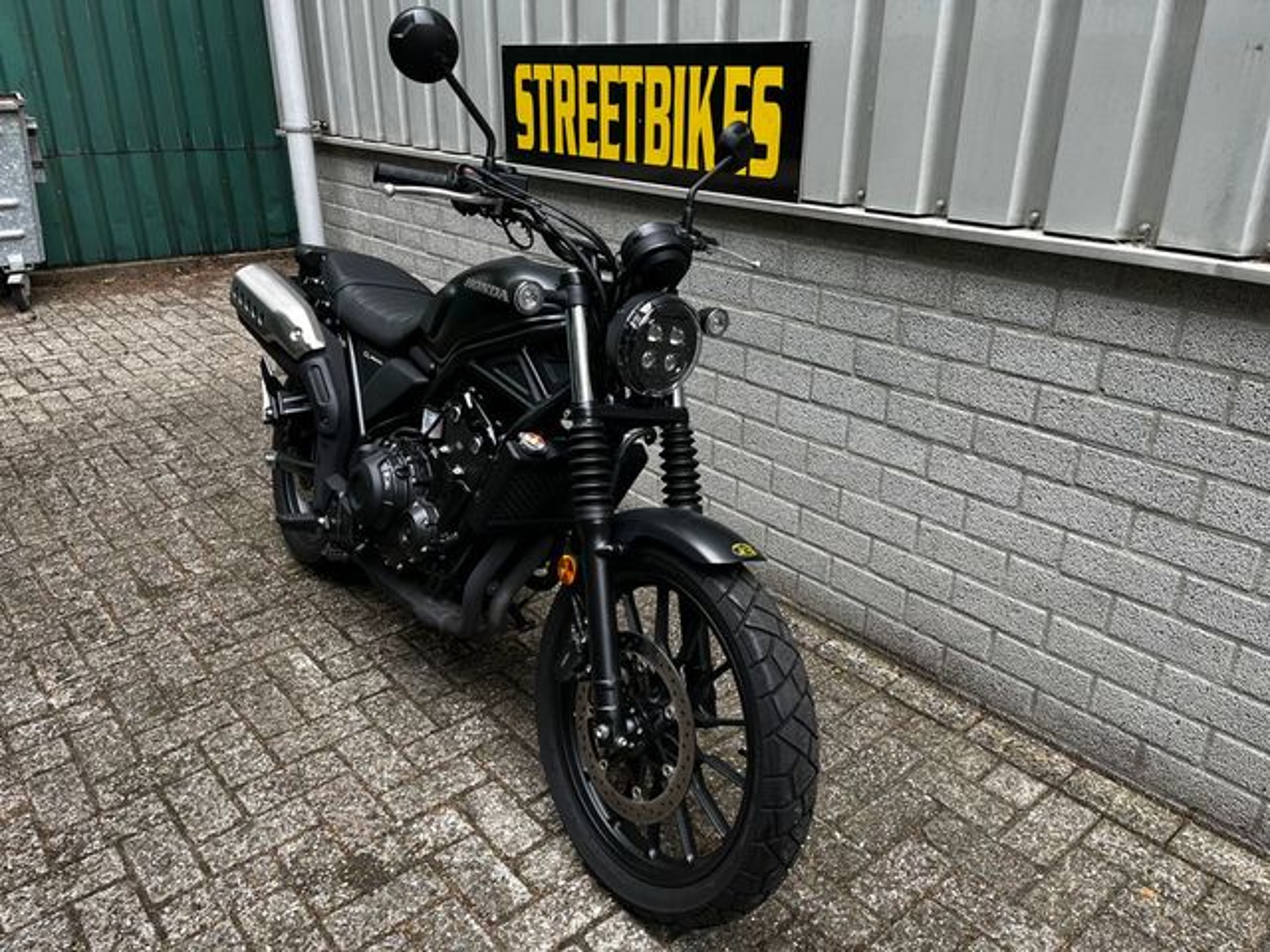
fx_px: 954
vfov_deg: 53.1
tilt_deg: -22.8
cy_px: 476
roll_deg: -1.2
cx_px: 635
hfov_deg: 67.3
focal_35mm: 26
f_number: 1.6
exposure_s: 1/122
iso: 40
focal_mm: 5.1
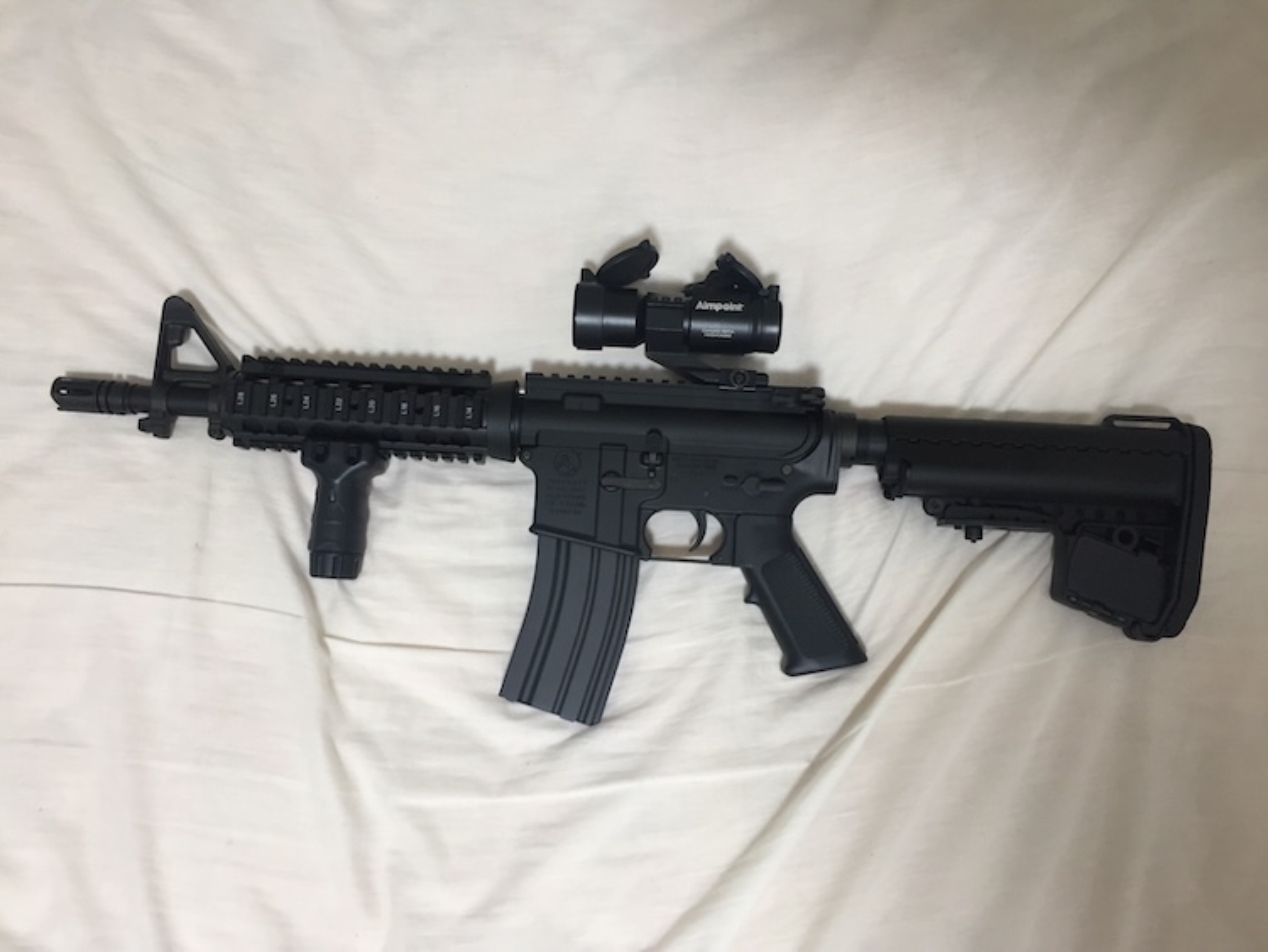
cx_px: 634
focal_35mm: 29
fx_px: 1063
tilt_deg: -79.0
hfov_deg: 61.6
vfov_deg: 48.3
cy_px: 476
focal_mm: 4.15
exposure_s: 1/30
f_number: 2.2
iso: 100
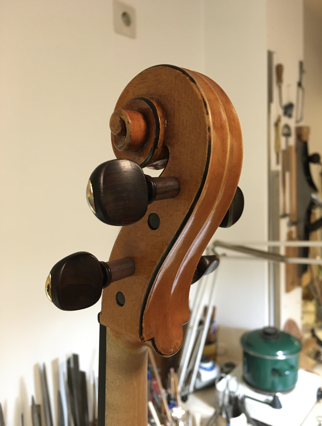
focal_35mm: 29
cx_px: 161
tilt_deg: -6.7
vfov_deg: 61.5
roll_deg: +1.6
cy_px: 213
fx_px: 358
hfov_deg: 48.5
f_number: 2.2
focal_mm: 4.15
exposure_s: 1/33
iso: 160
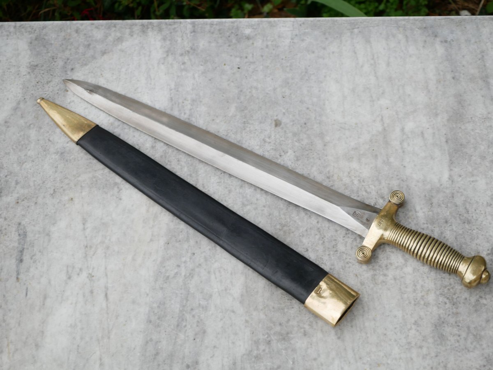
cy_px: 185
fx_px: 855
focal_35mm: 60
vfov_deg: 24.4
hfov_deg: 32.2
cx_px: 246
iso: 250
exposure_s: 1/125
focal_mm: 30
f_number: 3.5
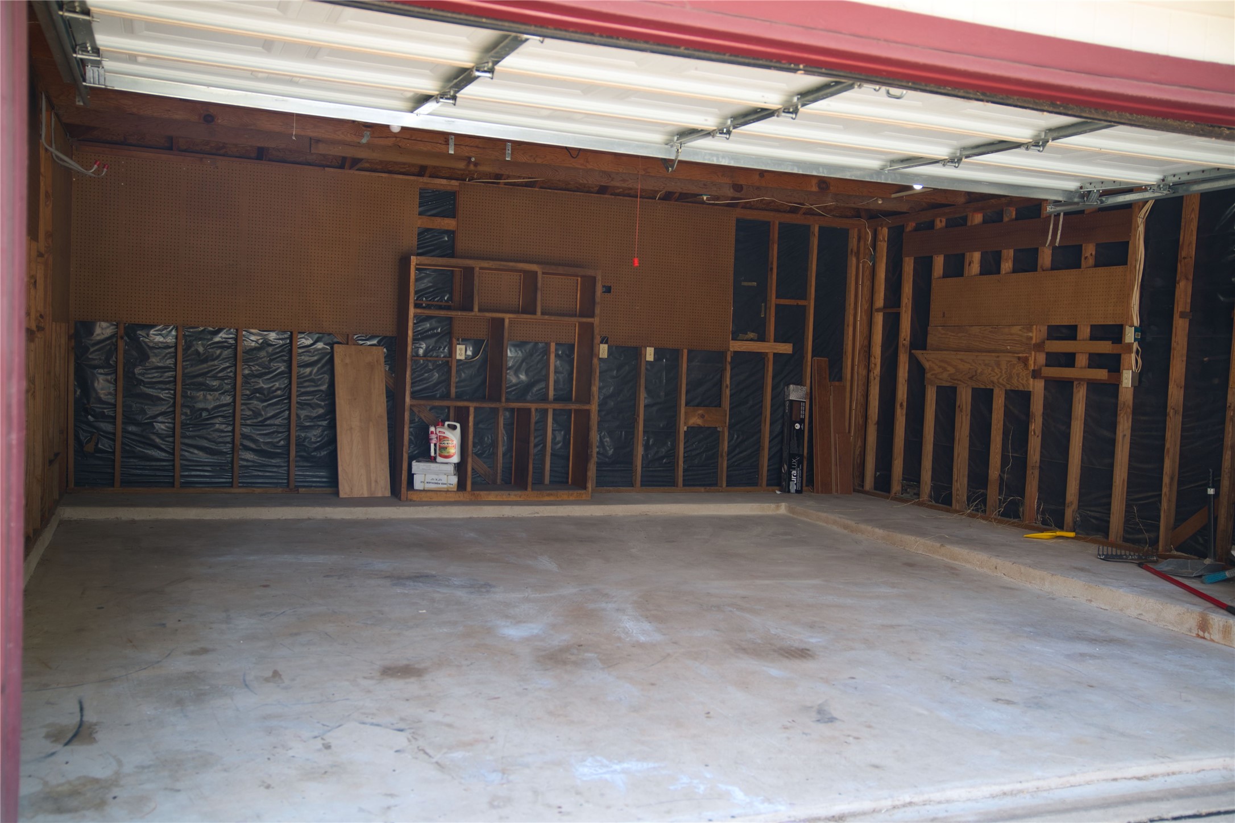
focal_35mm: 33
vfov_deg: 40.0
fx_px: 1132
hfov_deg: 57.2
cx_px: 618
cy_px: 412
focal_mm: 33
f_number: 2.8
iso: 200
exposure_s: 1/200
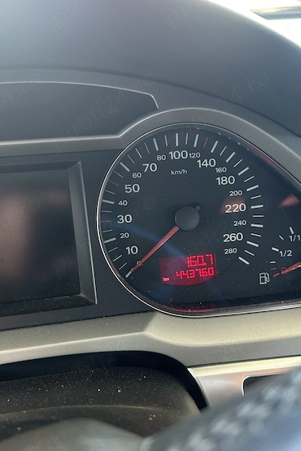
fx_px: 489
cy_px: 262
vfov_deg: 49.4
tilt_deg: -29.6
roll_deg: +0.6
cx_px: 160
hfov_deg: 34.2
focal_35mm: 39
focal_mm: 5.7
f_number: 1.5
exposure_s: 1/59
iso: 160
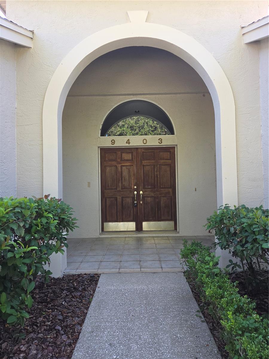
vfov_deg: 73.9
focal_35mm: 23
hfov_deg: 58.9
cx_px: 134
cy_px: 180
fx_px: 238
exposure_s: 1/120
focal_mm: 5.4
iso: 50
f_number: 1.8
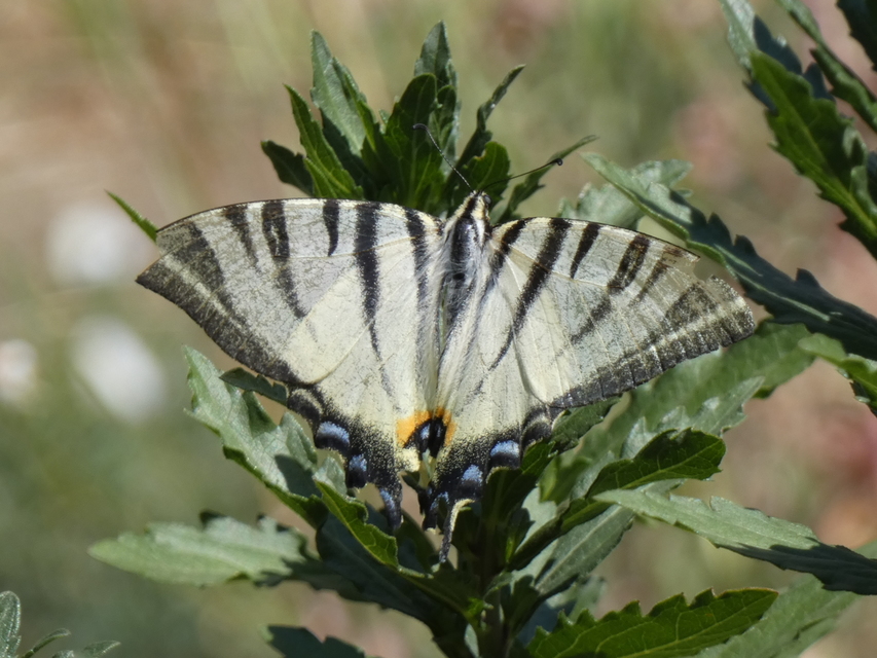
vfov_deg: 2.9
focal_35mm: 515
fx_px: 13049
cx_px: 438
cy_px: 329
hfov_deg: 3.8
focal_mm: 92.3
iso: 80
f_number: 5.6
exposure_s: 1/160
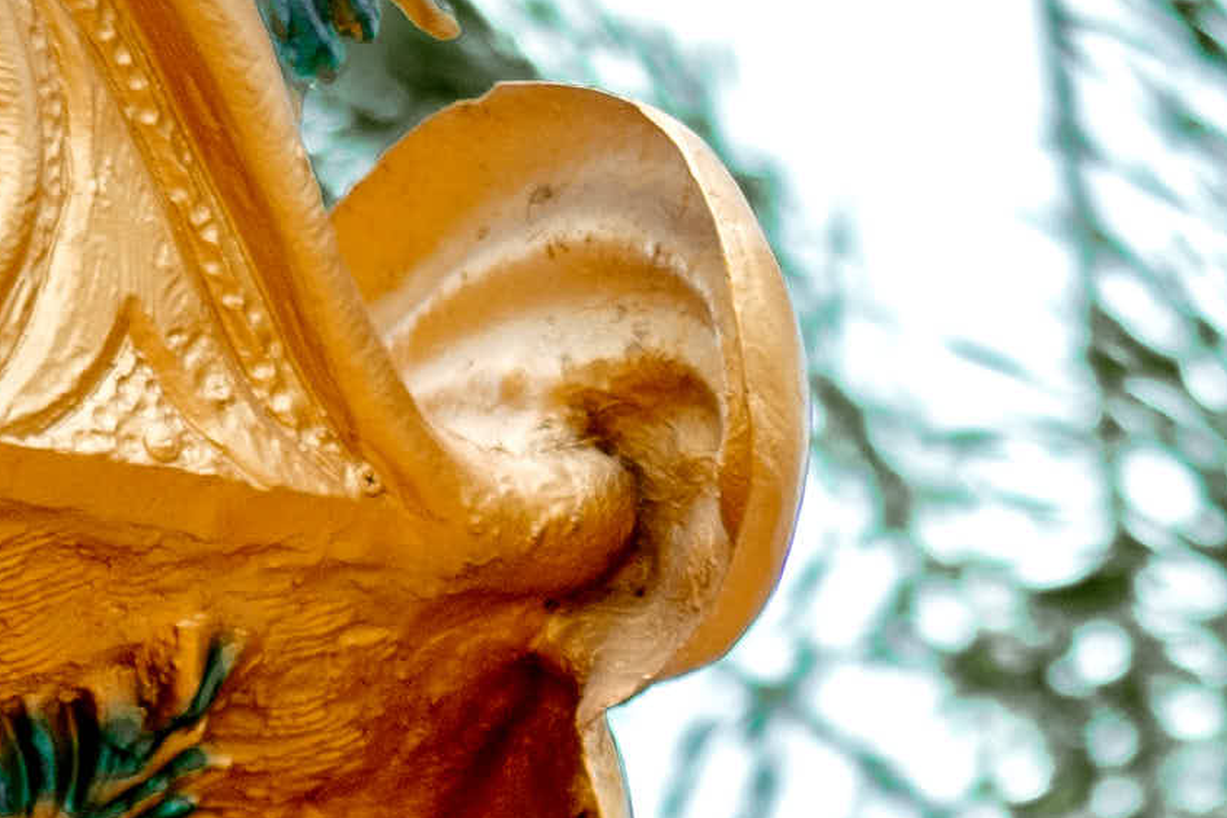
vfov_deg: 5.3
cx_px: 467
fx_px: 8486
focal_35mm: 249
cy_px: 2233
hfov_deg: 8.3
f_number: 1.4
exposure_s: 1/4000
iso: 250
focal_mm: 35
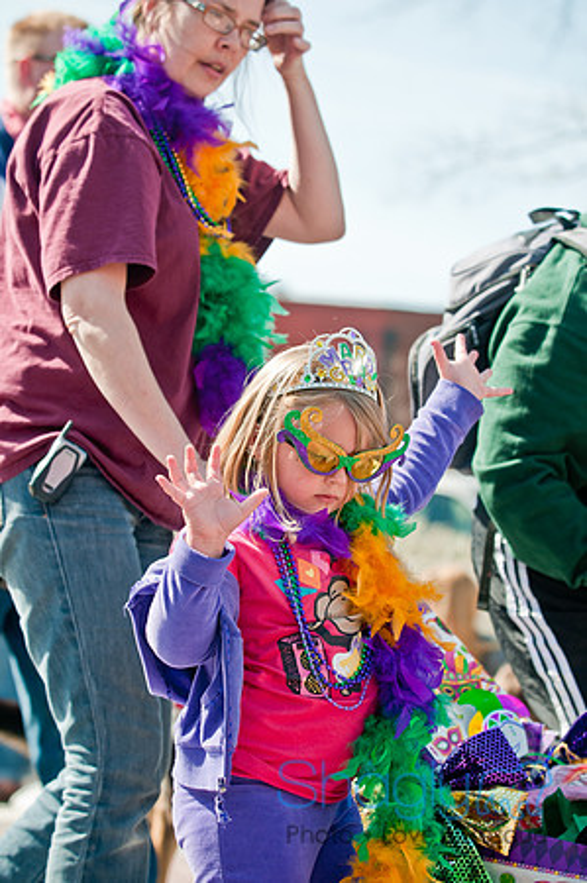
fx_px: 2942
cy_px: 442
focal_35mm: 120
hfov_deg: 11.4
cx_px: 294
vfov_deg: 17.1
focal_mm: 80
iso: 200
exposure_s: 1/800
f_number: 4
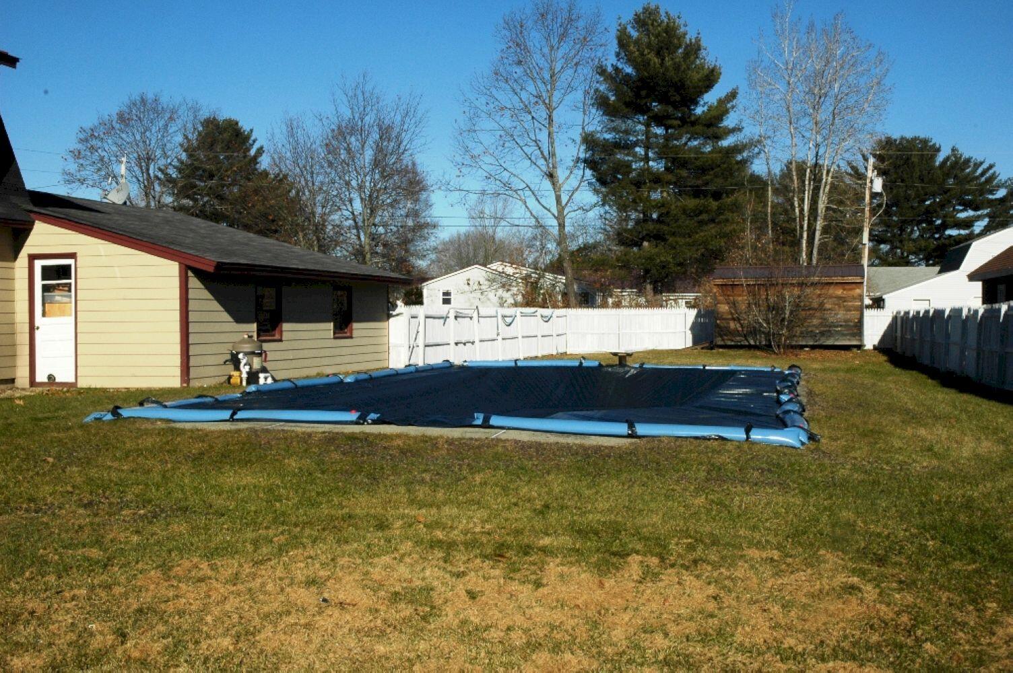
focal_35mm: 40
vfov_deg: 33.0
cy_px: 336
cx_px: 506
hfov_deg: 48.0
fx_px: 1139
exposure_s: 1/250
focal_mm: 27
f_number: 18
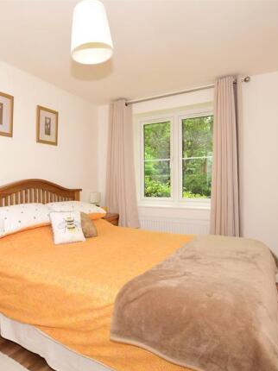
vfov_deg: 76.4
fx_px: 236
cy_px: 188
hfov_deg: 59.4
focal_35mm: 22
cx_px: 90
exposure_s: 1/40
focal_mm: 10
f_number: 7.1
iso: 400
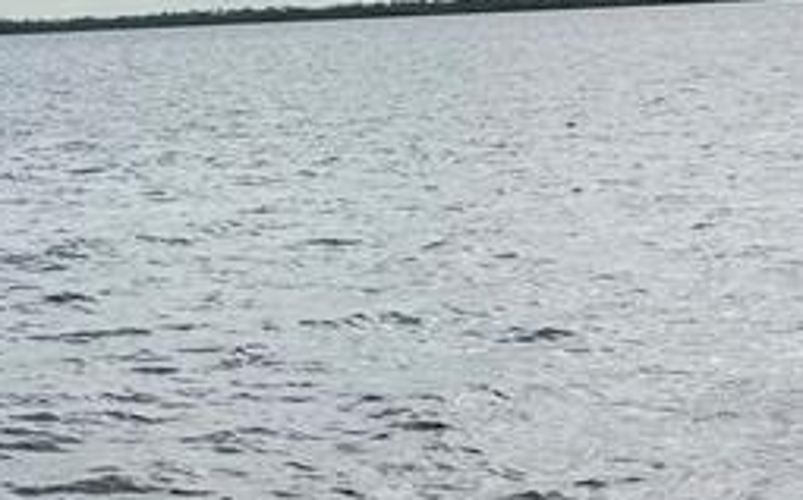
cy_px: 393
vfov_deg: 15.6
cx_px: -66
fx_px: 1815
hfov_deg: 23.5
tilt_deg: -11.3
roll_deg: +2.5
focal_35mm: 83
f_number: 1.6
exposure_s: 1/6173
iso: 50
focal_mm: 5.1
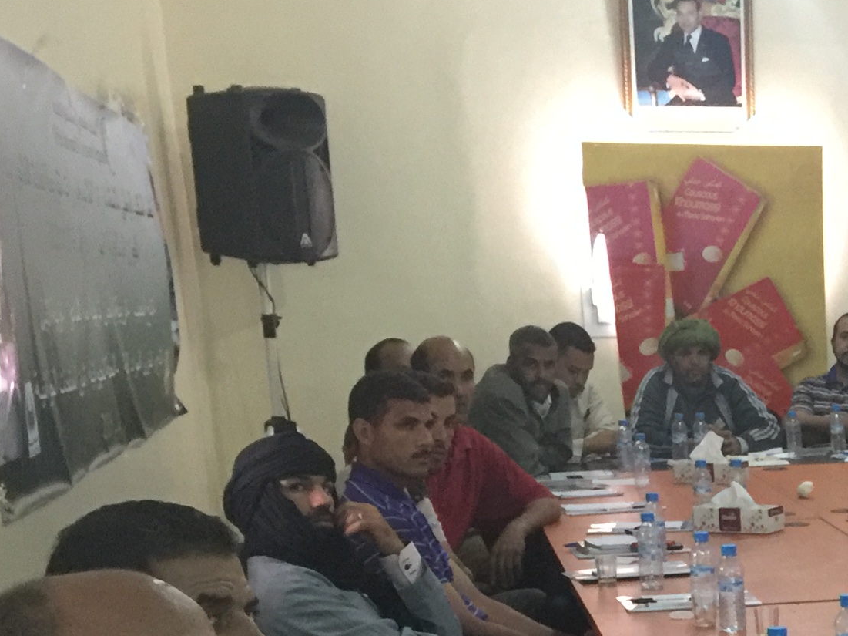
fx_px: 2106
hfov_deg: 20.4
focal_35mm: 86
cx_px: 1168
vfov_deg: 16.3
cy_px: 803
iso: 160
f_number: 2.2
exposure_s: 1/17
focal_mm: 4.15
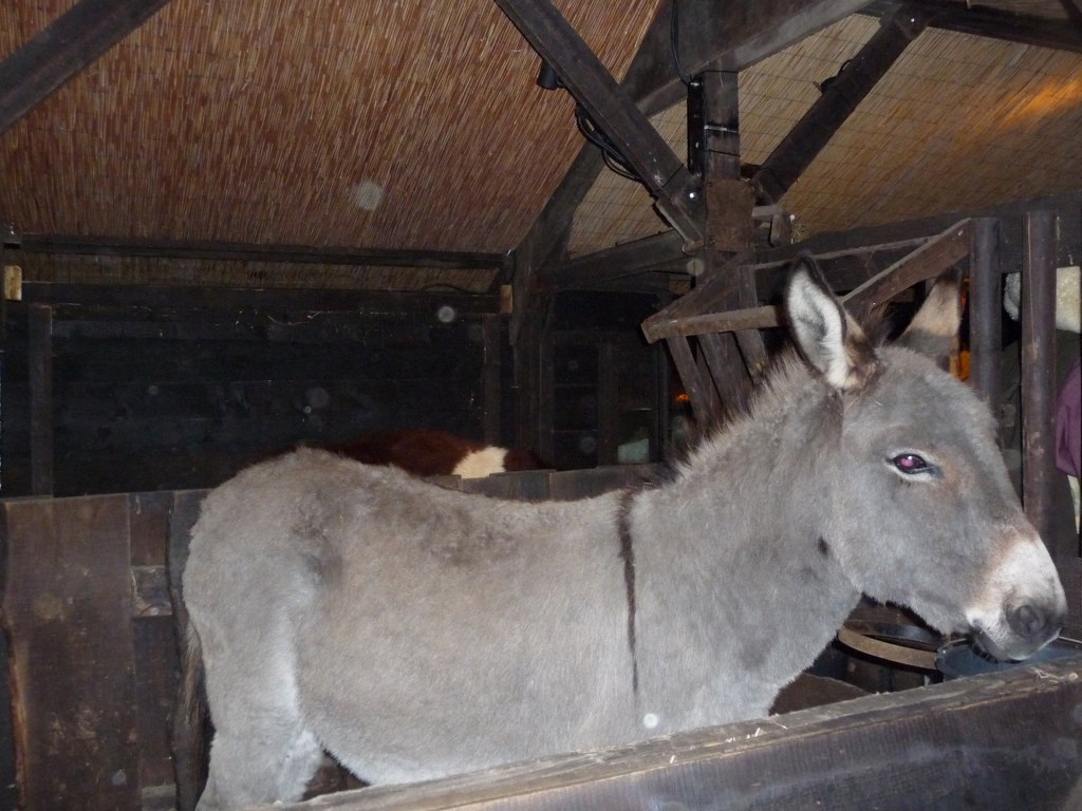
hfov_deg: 56.8
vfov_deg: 44.2
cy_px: 406
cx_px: 541
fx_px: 1000
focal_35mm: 32
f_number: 3.5
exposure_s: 1/200
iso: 640
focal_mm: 5.3
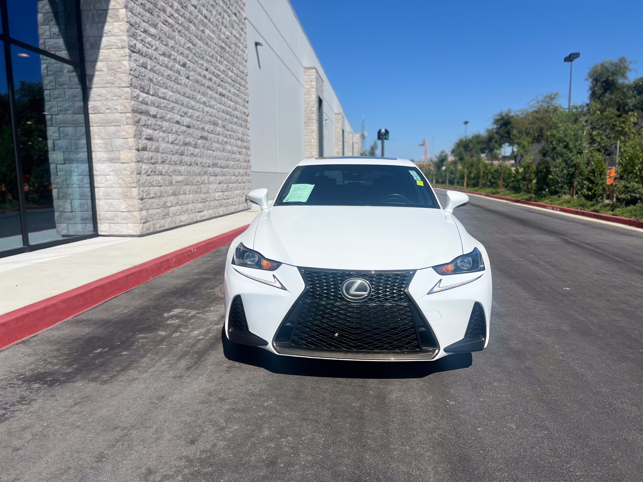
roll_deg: +0.6
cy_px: 241
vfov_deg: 53.1
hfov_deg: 67.3
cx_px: 322
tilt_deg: -6.5
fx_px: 483
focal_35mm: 26
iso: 50
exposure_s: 1/14286
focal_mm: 5.7
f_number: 1.5
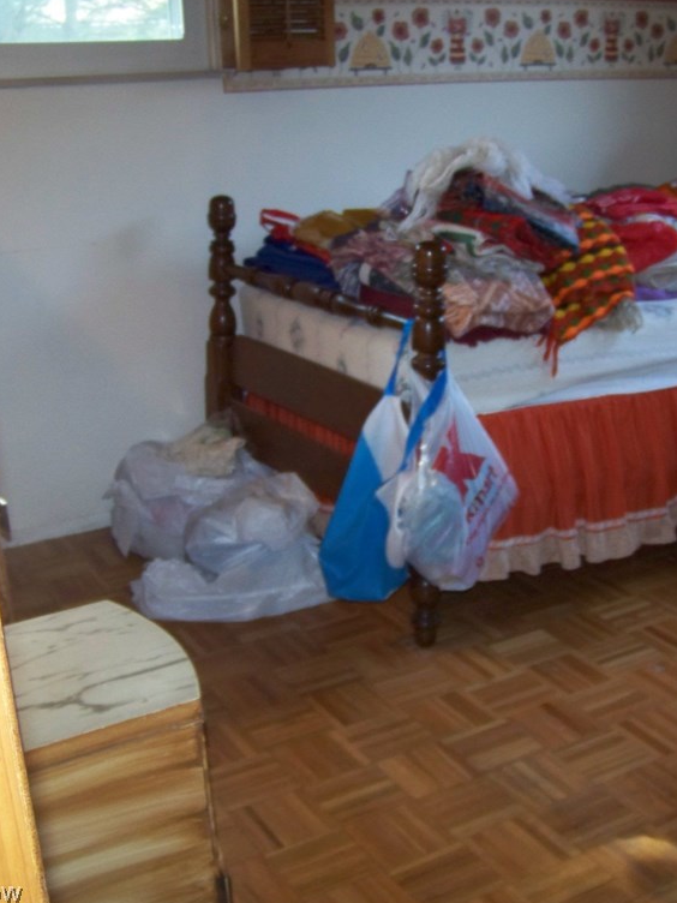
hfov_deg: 29.2
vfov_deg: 38.9
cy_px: 450
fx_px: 1278
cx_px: 511
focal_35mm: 49
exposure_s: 1/30
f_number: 2.8
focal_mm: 5.85
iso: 200
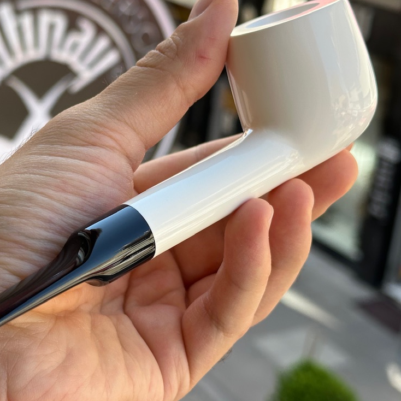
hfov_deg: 23.2
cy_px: 188
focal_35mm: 74
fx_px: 970
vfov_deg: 23.4
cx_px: 112
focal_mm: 6.86
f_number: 1.78
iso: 64
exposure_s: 1/463
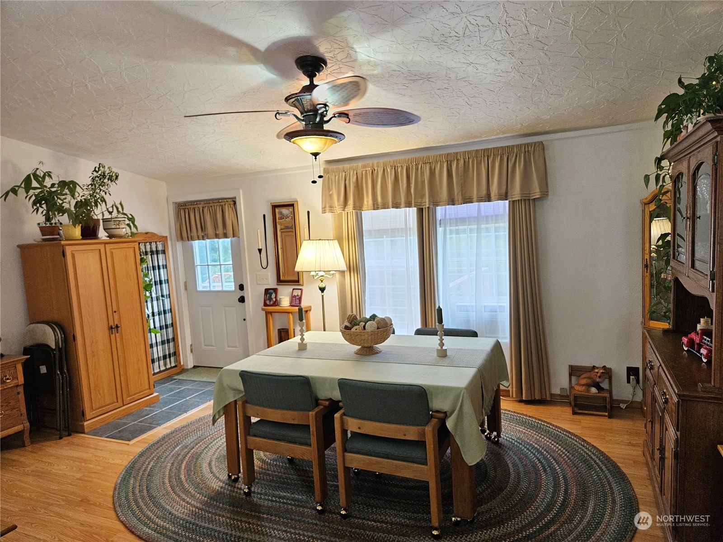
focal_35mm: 23
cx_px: 362
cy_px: 271
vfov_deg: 58.9
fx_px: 480
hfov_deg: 73.9
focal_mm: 5.4
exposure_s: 1/170
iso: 640
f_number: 1.8
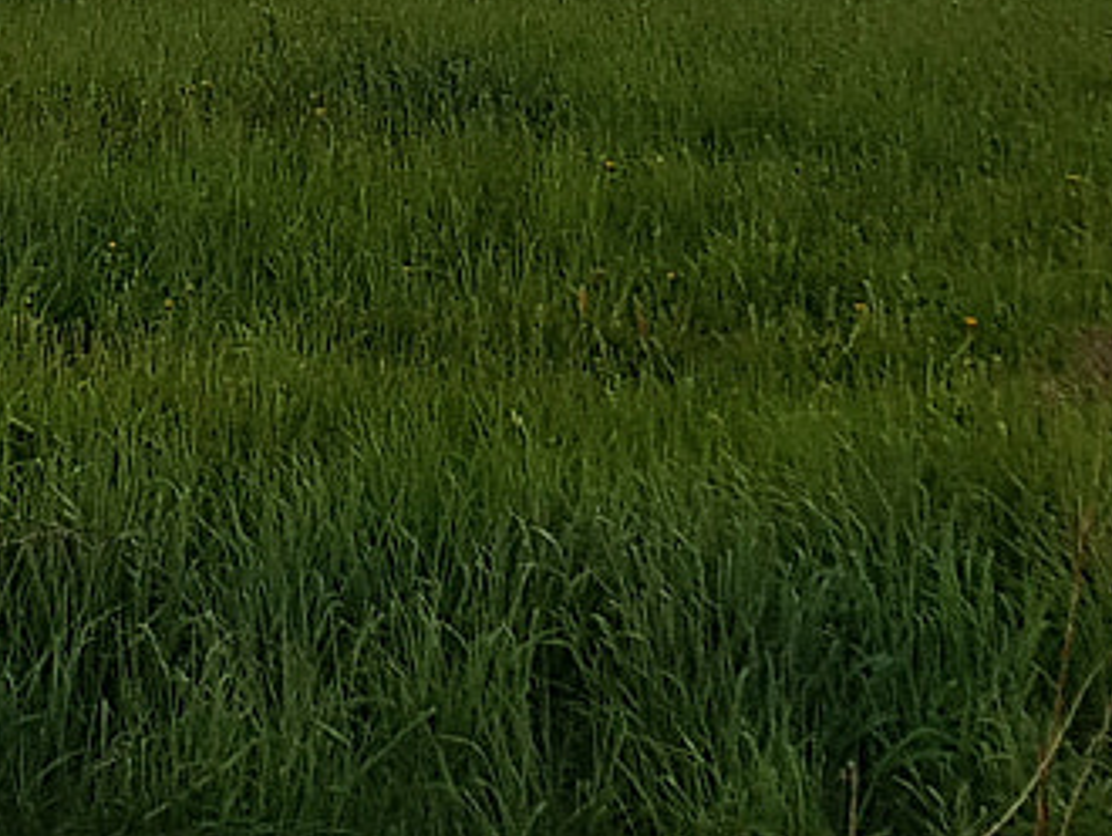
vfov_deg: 10.6
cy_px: -940
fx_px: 4051
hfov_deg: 15.4
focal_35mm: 126
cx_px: 30
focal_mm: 4.2
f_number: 1.7
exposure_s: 1/196
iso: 40
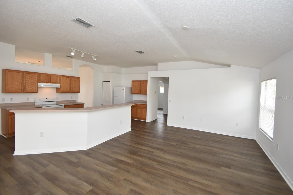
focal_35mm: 15
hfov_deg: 100.4
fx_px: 122
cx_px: 146
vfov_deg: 77.3
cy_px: 98
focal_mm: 10
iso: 200
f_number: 4
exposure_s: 1/60
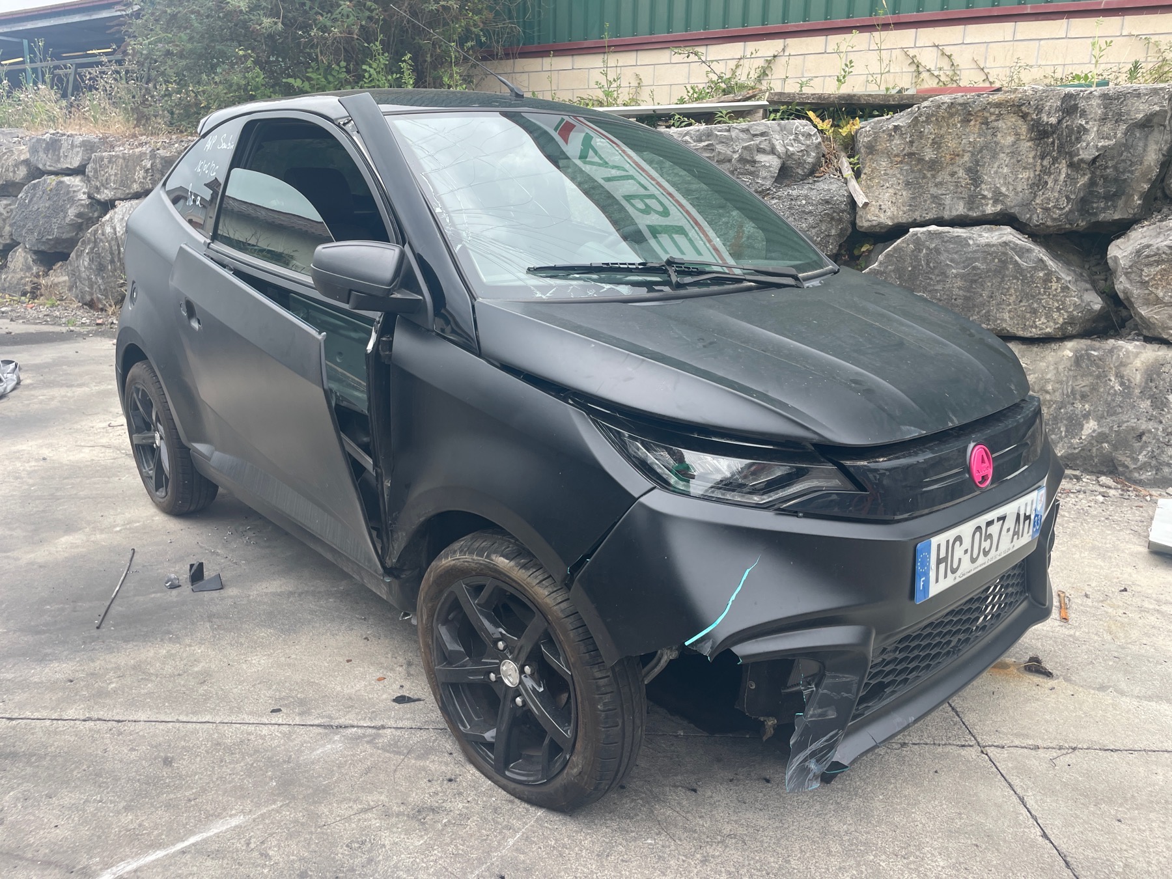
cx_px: 586
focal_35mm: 26
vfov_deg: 53.1
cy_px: 440
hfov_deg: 67.3
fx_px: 880
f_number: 1.6
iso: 32
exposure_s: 1/895
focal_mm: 4.2
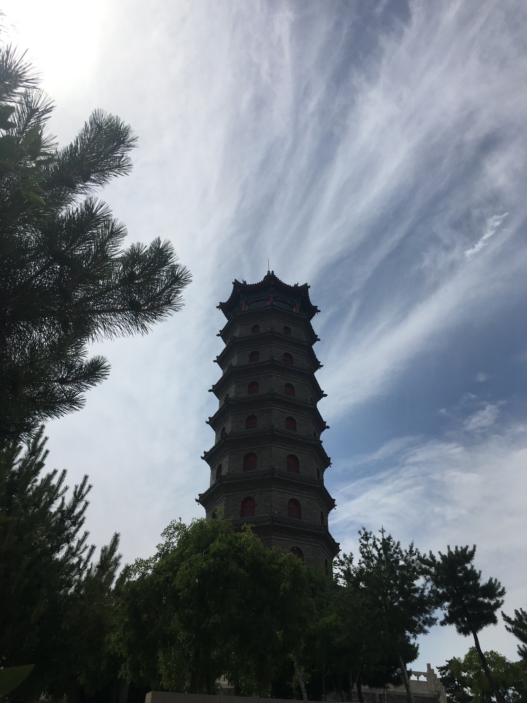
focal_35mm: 29
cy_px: 352
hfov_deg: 48.2
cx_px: 264
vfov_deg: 61.7
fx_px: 589
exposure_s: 1/5495
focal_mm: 4.15
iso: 25
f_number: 2.2
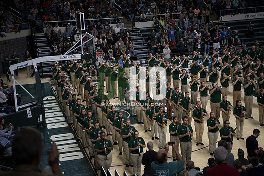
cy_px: 88
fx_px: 513
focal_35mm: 70
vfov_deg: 19.5
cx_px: 132
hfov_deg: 28.8
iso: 2000
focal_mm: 70
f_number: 2.8
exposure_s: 1/1000
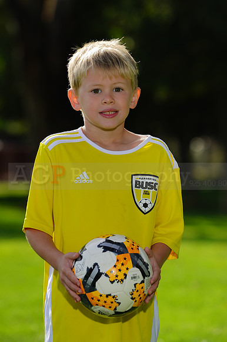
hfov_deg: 4.8
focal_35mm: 285
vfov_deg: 7.2
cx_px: 114
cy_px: 171
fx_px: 2699
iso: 80
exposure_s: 1/200
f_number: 8
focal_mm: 285
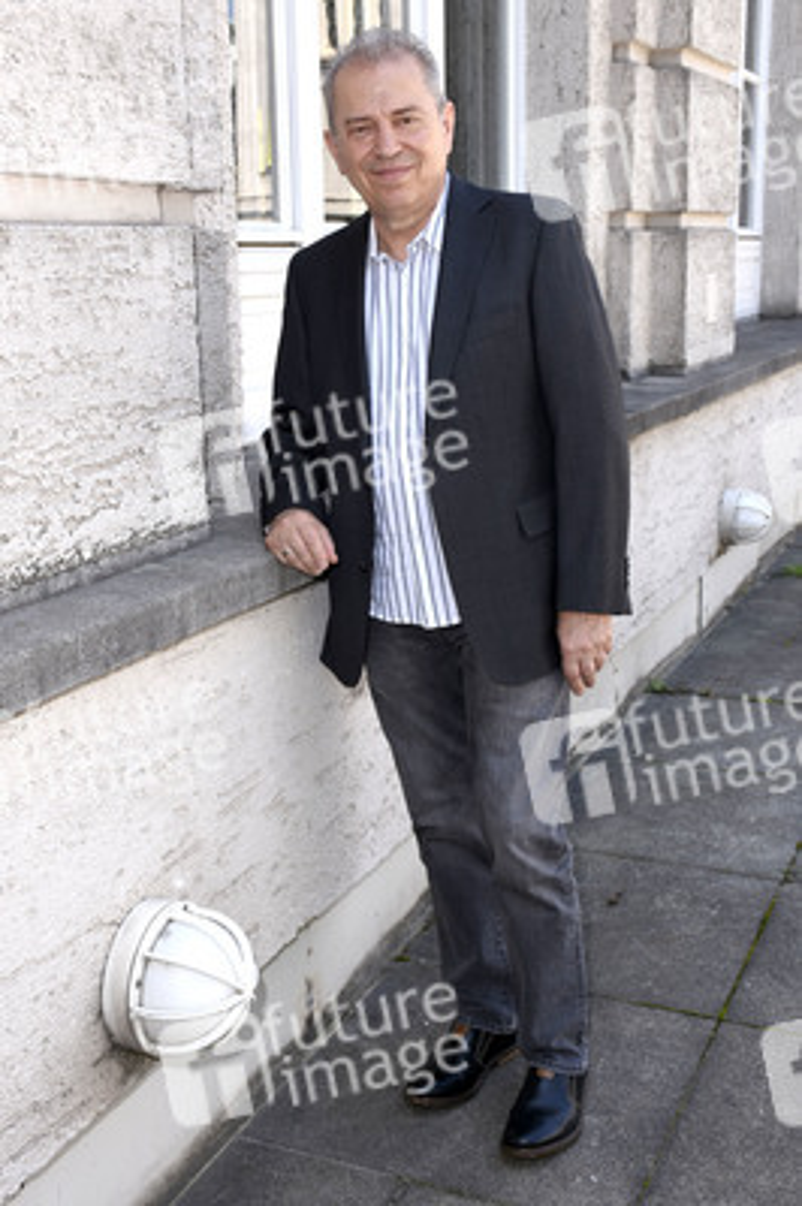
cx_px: 401
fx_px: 1305
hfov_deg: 34.2
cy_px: 603
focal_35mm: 39
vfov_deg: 49.6
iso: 200
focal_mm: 26
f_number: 6.3
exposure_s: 1/160
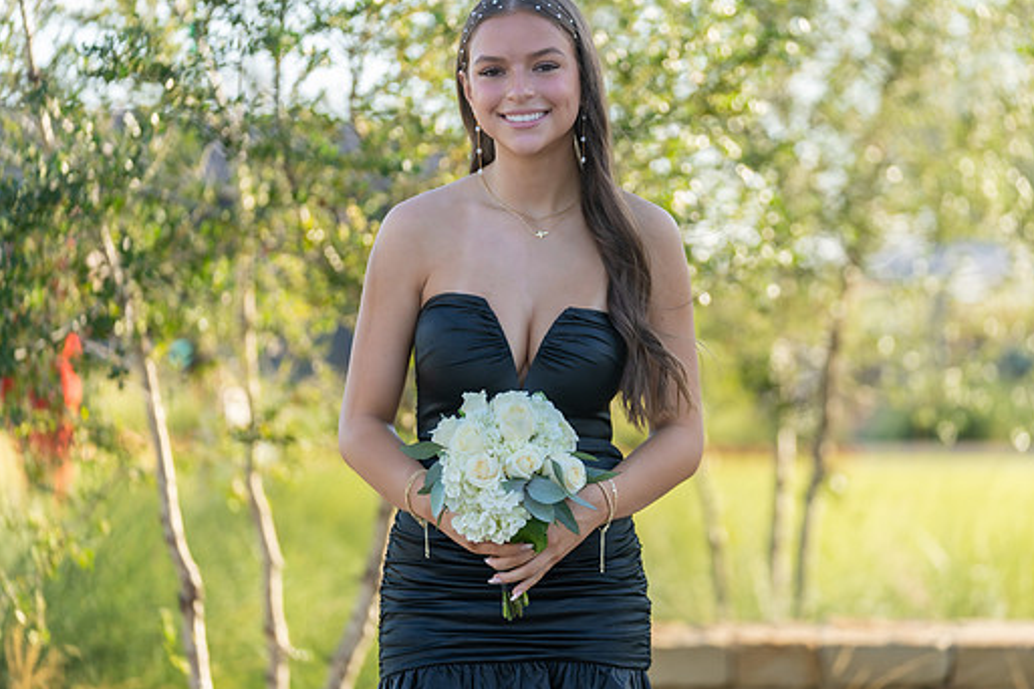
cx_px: 552
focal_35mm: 163
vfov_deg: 8.4
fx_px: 4681
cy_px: 325
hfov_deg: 12.6
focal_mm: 142
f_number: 2.8
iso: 100
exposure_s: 1/320
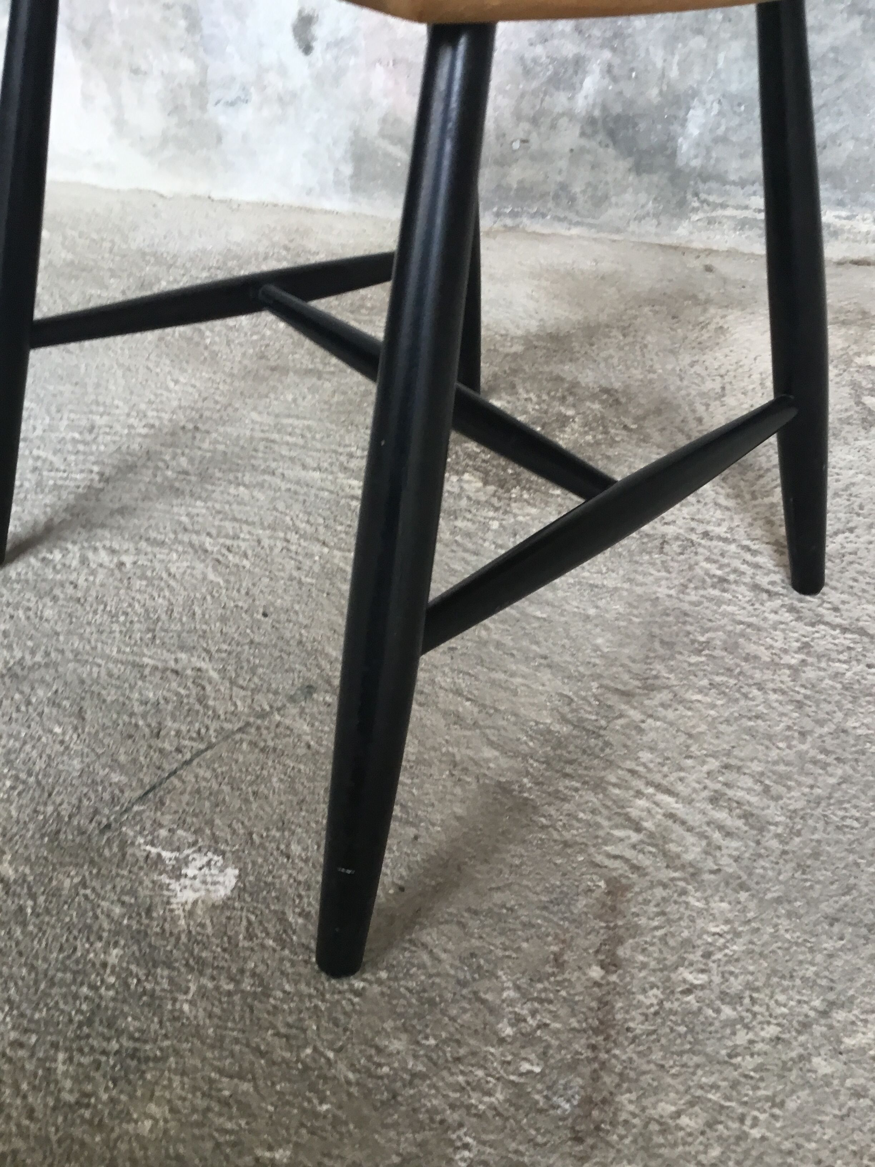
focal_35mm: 31
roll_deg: +3.6
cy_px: 584
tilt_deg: -35.9
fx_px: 1045
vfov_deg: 58.4
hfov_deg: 45.4
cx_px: 438
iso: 50
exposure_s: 1/33
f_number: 2.4
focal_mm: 3.3
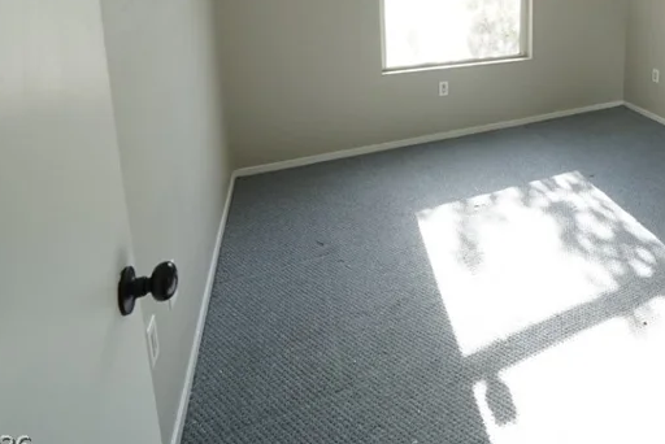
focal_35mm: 24
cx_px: 568
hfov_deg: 64.4
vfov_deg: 46.4
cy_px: 21
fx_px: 444
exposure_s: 1/250
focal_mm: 12
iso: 2000
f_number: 6.3
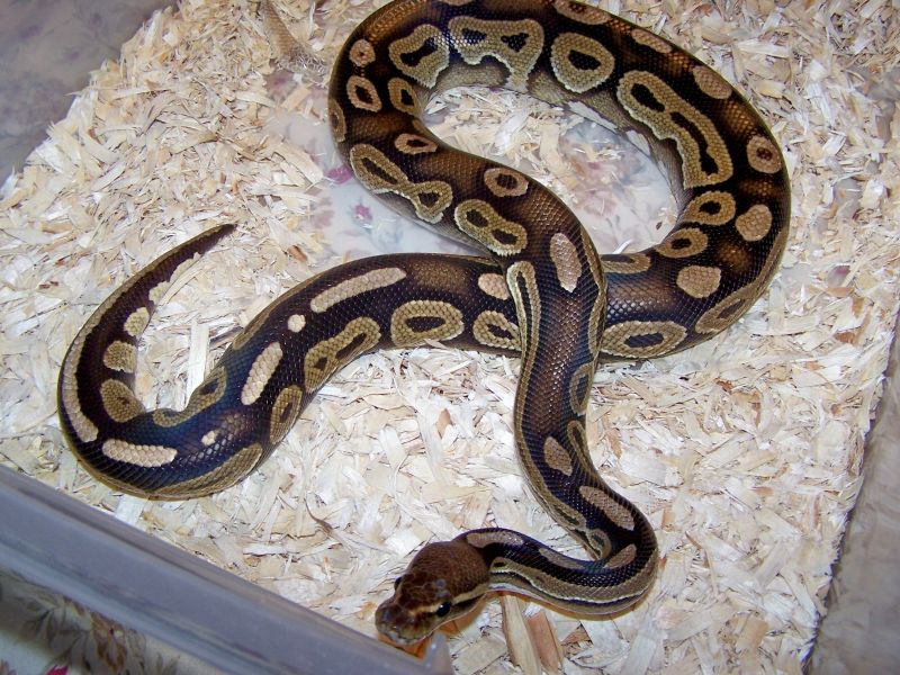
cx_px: 450
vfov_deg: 37.7
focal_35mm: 38
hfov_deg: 49.0
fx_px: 988
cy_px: 338
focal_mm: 6.3
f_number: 2.8
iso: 80
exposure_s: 1/60
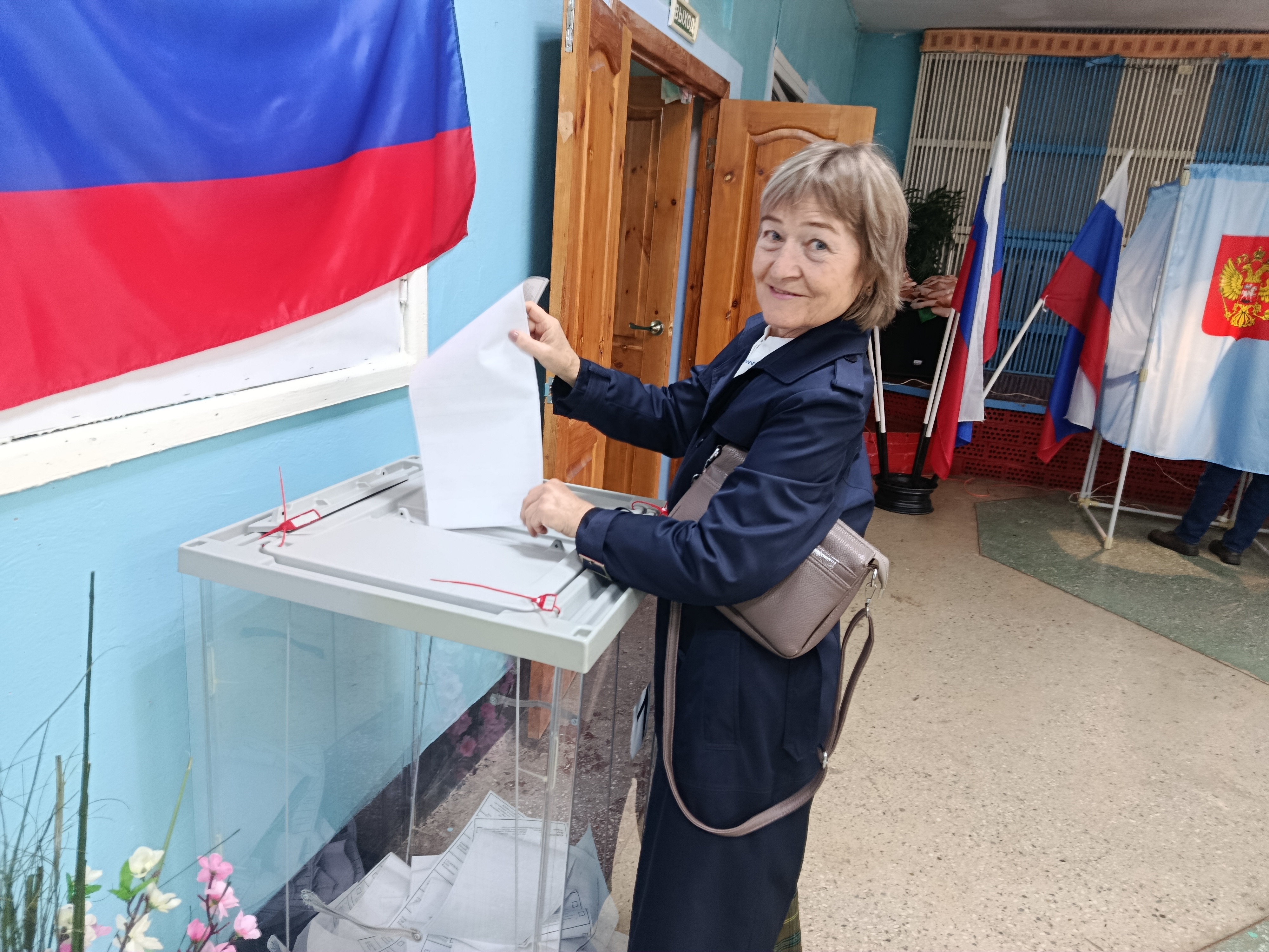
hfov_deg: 71.6
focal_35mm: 24
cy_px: 476
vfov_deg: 56.8
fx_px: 880
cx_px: 634
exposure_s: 1/33.3
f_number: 1.7
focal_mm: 5.24
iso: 999
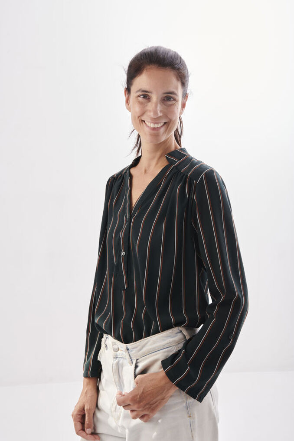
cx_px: 147
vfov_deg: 36.2
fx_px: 673
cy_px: 220
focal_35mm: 55
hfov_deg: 24.6
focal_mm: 55
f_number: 10
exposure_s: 1/200
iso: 200
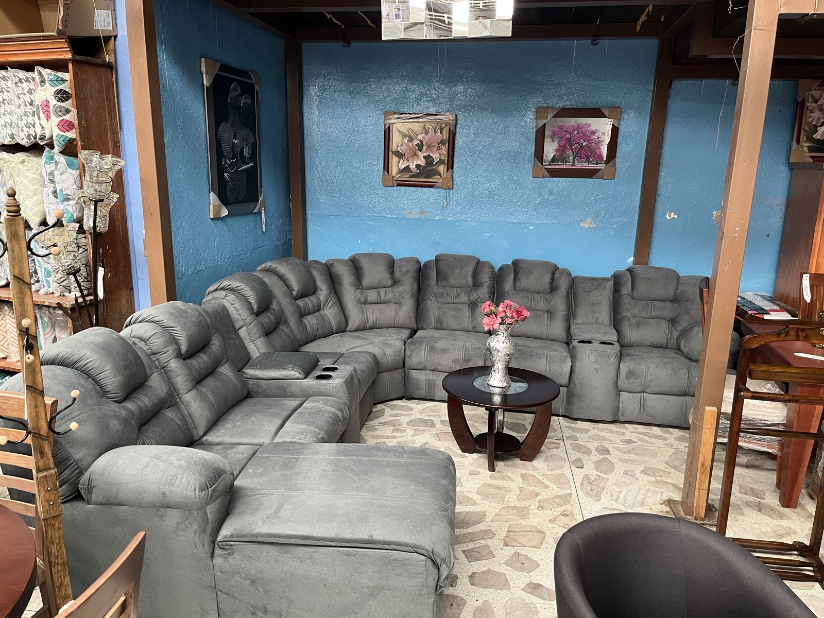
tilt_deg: -12.7
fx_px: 619
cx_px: 412
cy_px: 309
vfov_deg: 53.1
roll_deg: -1.5
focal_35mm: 26
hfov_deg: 67.3
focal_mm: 5.1
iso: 125
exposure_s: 1/96
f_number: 1.6
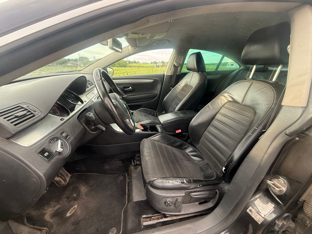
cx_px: 156
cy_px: 117
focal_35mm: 14
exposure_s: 1/99
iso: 320
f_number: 2.2
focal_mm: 2.22
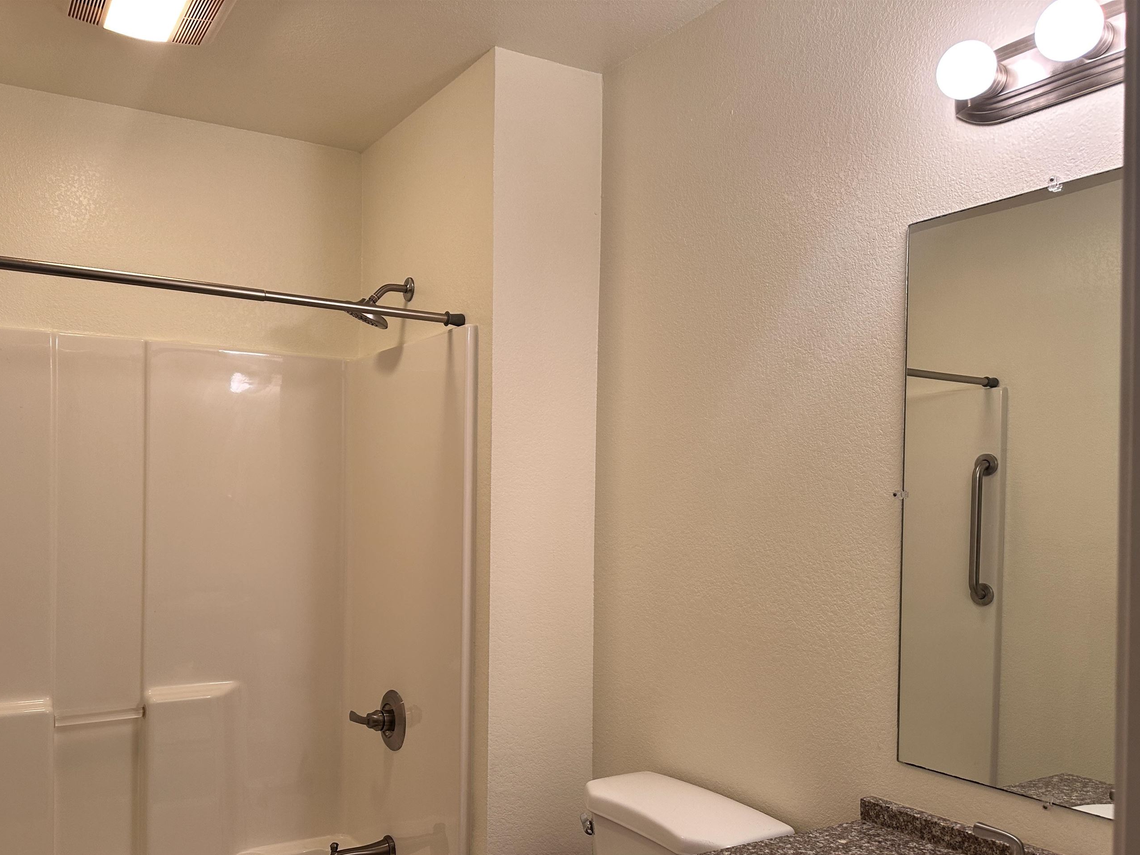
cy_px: 516
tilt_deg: -0.8
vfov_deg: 47.9
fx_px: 955
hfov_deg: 61.3
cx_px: 476
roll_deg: -0.5
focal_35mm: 29
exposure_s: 1/120
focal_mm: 6.86
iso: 100
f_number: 1.78
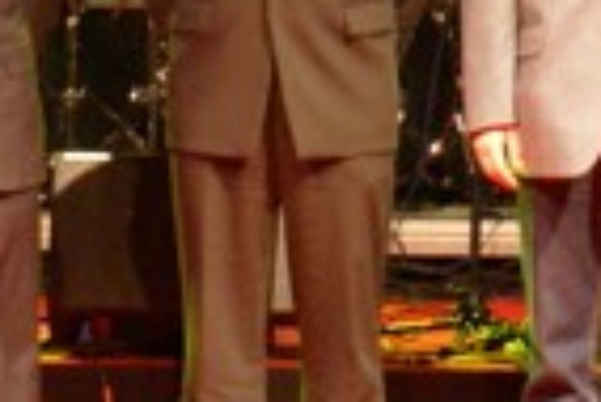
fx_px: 4319
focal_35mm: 258
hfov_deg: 8.0
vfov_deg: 5.2
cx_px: 423
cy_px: -351
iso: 800
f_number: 5.6
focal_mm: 35
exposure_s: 1/20
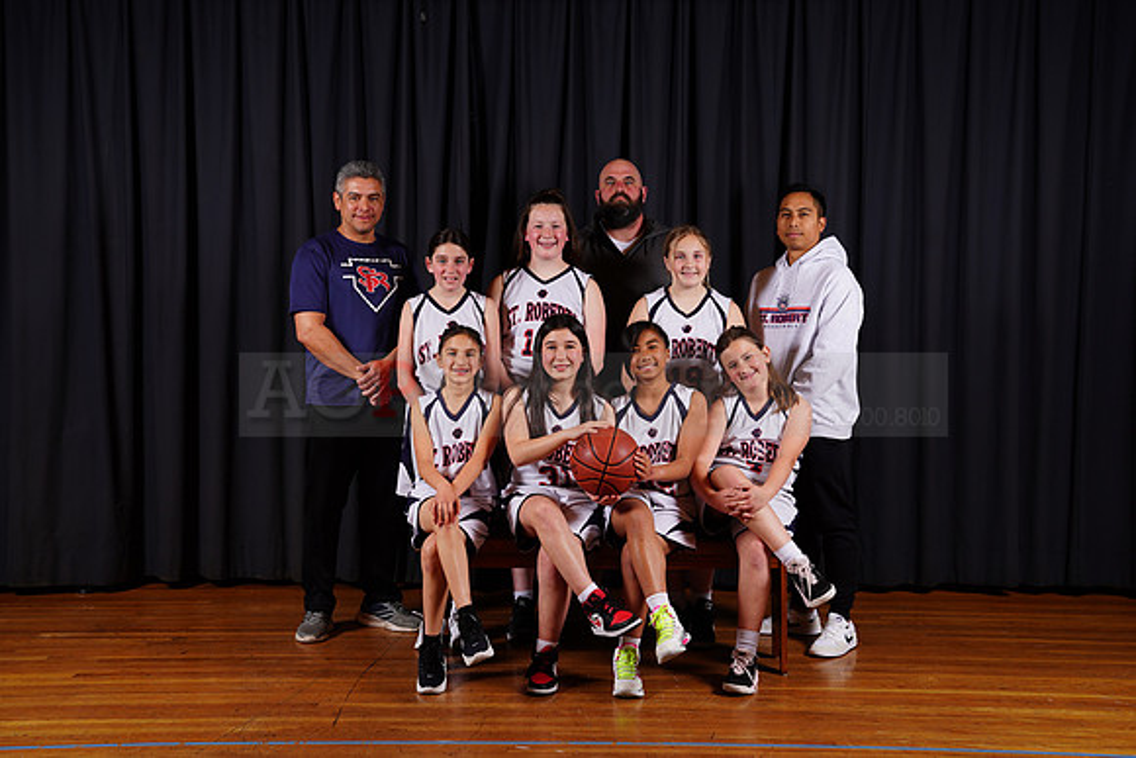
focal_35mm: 50
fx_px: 1578
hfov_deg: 39.6
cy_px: 379
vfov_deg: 27.0
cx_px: 568
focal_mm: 50
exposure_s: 1/200
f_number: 5.6
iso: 200
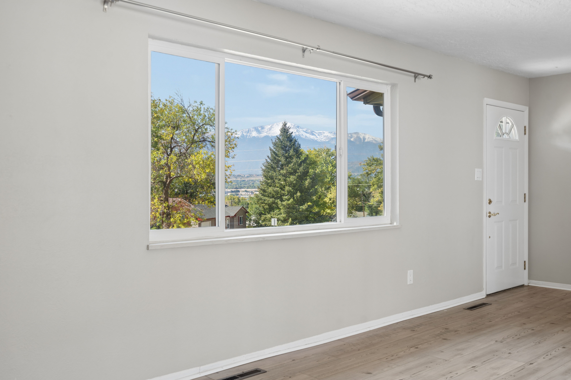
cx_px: 286
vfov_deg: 37.9
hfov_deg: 54.4
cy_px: 190
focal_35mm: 35
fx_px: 555
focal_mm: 35
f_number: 6.7
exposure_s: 1/15
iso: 100
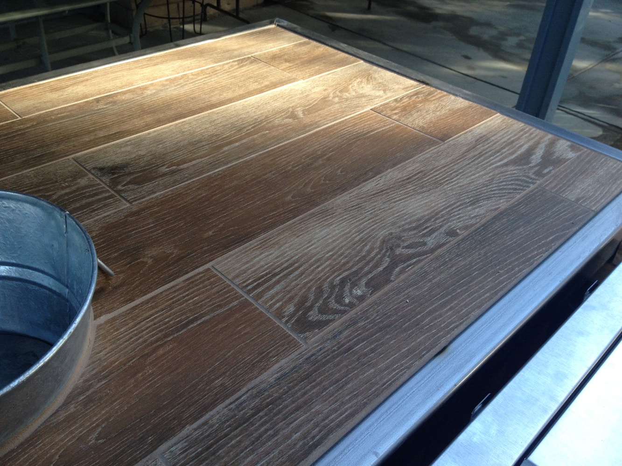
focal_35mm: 35
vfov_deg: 40.7
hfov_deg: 52.6
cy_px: 233
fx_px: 629
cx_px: 311
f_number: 2.4
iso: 100
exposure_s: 1/120
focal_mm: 4.28
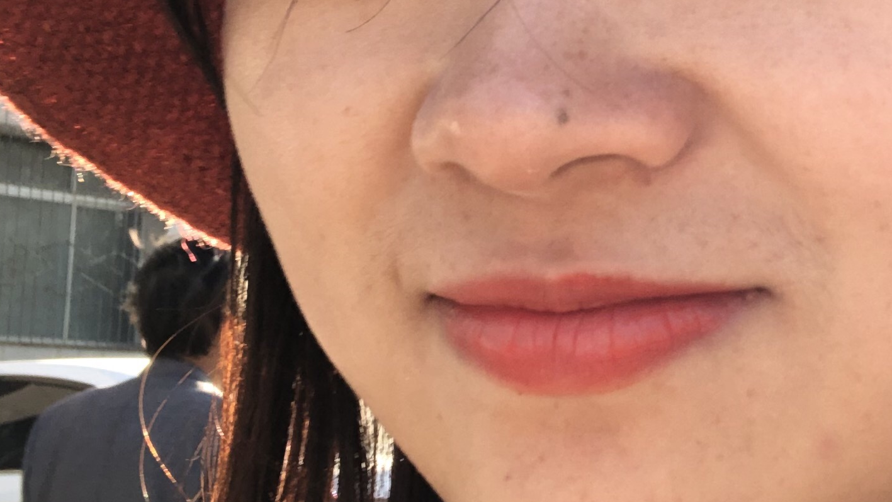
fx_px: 1798
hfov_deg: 27.4
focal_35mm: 76
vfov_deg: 15.9
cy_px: 163
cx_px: 696
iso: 25
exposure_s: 1/120
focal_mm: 2.87
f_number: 2.2
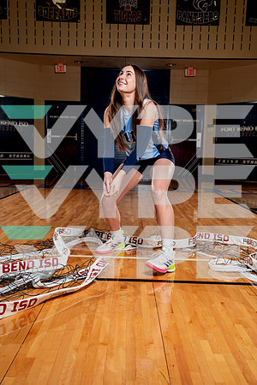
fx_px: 428
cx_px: 128
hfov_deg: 33.4
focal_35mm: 40
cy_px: 192
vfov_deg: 48.5
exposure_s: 1/250
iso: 200
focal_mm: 40
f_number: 5.6
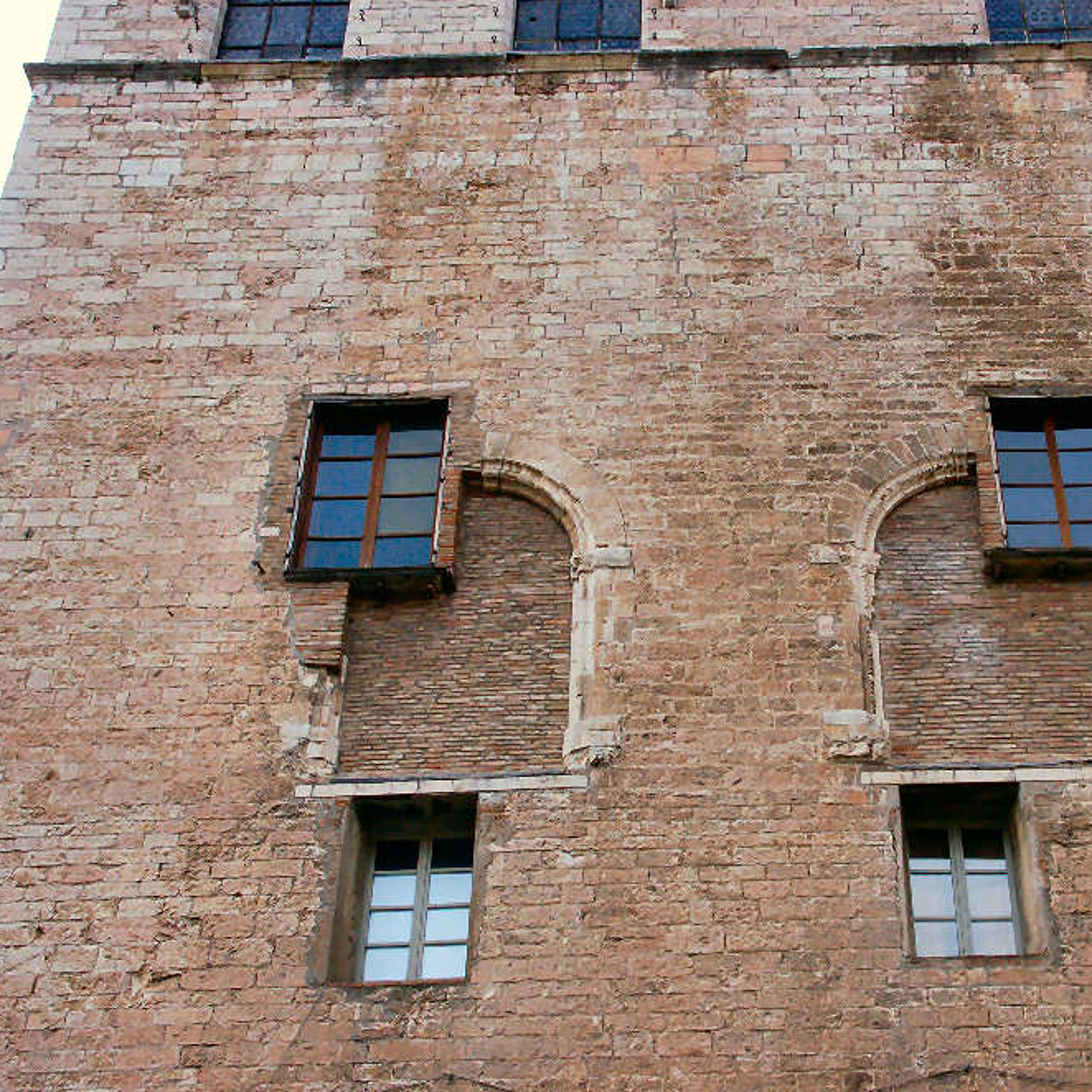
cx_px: 711
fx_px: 2129
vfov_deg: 28.8
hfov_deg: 28.6
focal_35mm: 60
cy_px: 545
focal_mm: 31
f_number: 13
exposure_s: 1/180
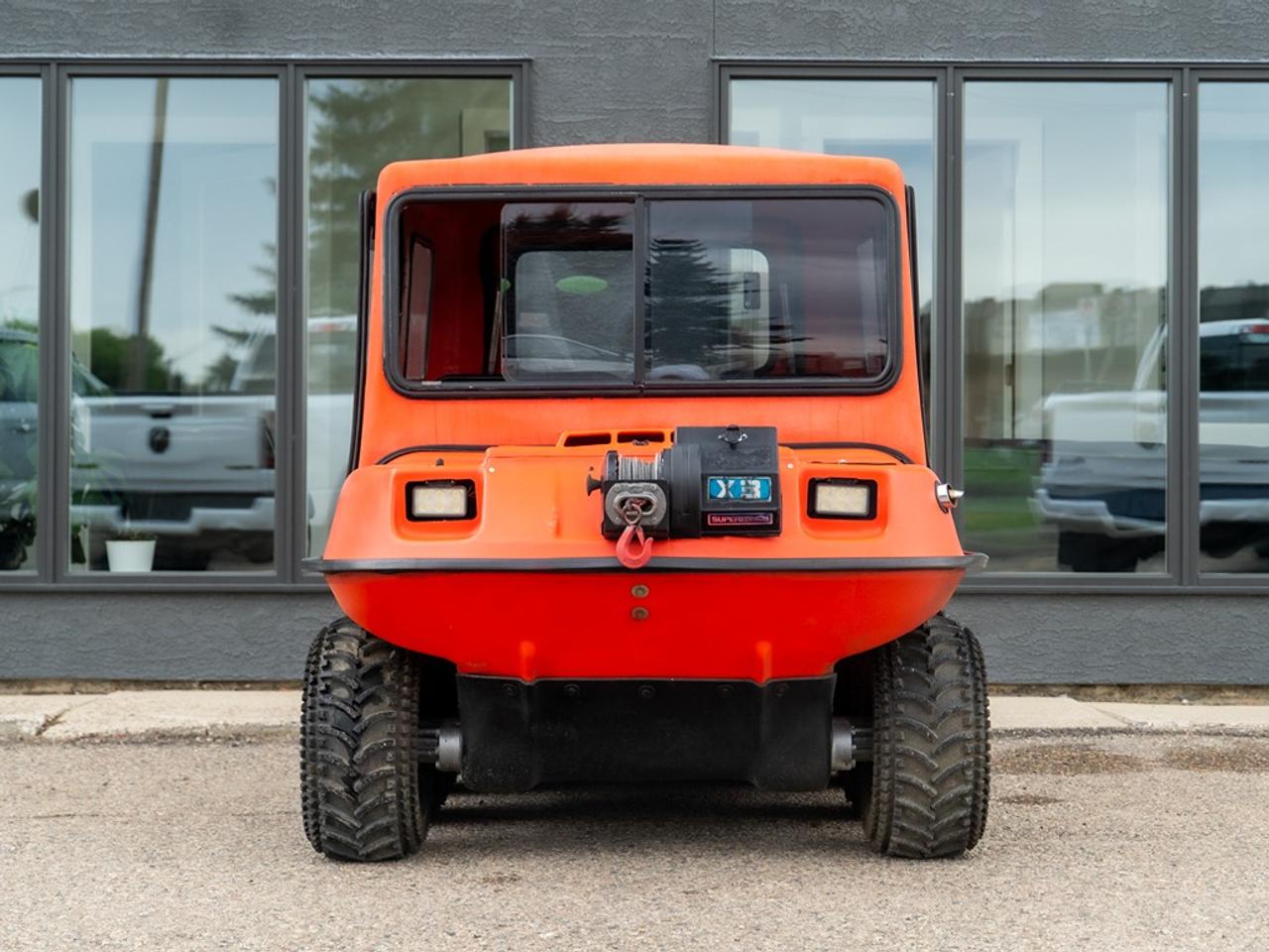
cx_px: 663
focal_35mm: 77
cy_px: 387
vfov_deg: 19.1
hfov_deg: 25.3
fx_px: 2822
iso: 250
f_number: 4
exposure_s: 1/125
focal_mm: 54
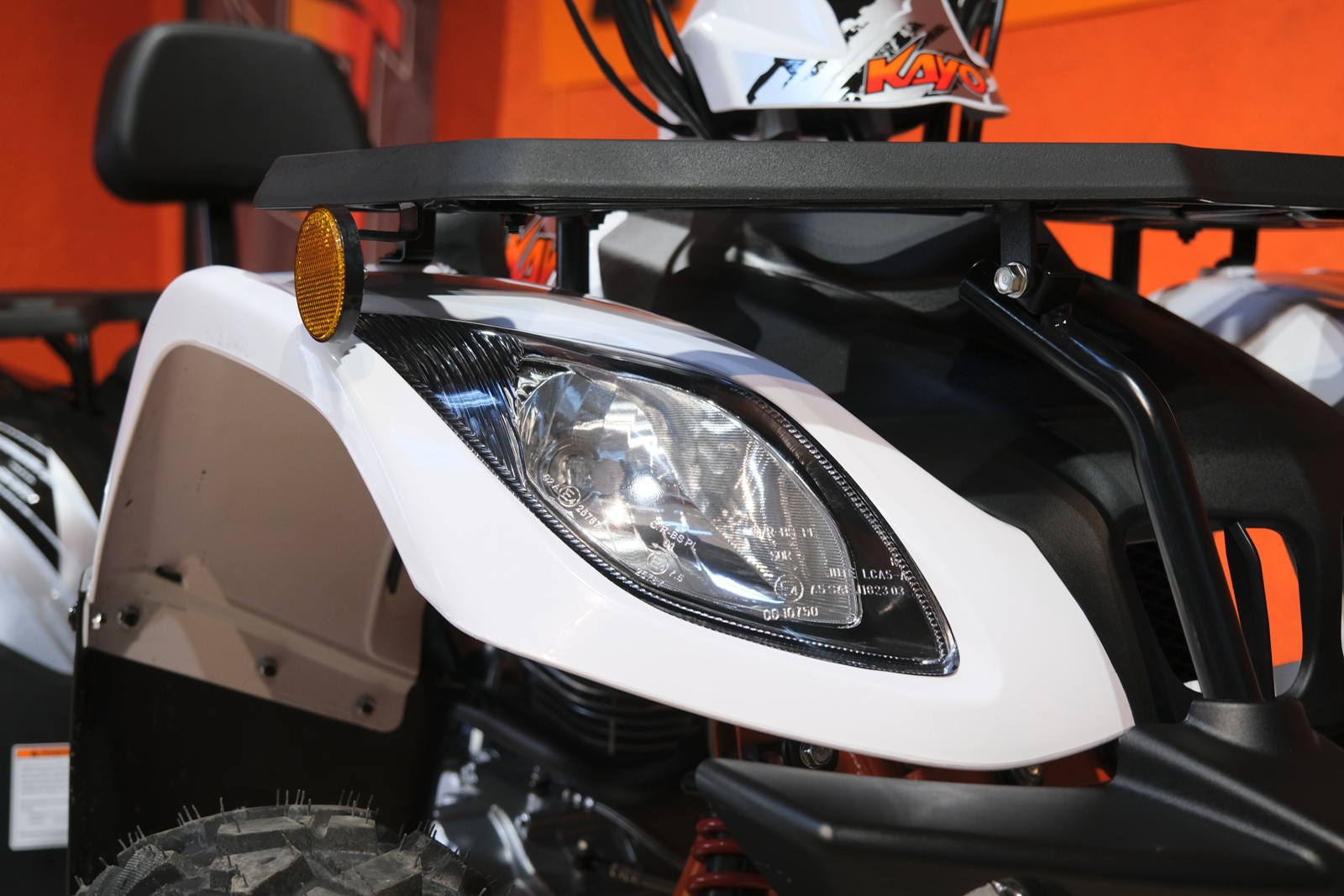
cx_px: 672
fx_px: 1829
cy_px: 448
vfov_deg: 27.5
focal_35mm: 49
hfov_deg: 40.3
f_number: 4
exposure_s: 1/80
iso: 1000
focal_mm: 32.5
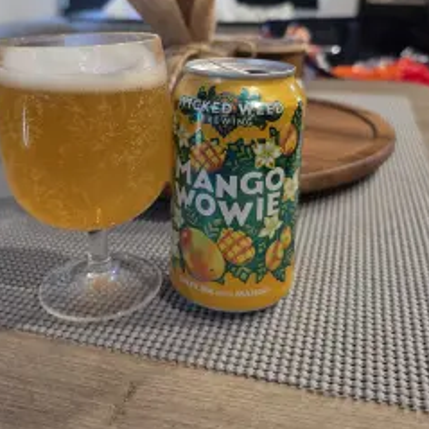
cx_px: 205
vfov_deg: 47.6
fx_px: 477
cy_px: 138
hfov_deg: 48.4
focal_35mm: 34
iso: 1250
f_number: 1.4
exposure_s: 1/120
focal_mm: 6.5
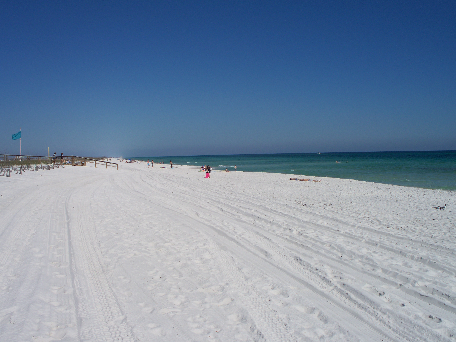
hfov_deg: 51.4
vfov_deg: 39.7
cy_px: 171
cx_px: 228
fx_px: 474
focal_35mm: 36
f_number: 5
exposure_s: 1/1000
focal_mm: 7.54
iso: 64
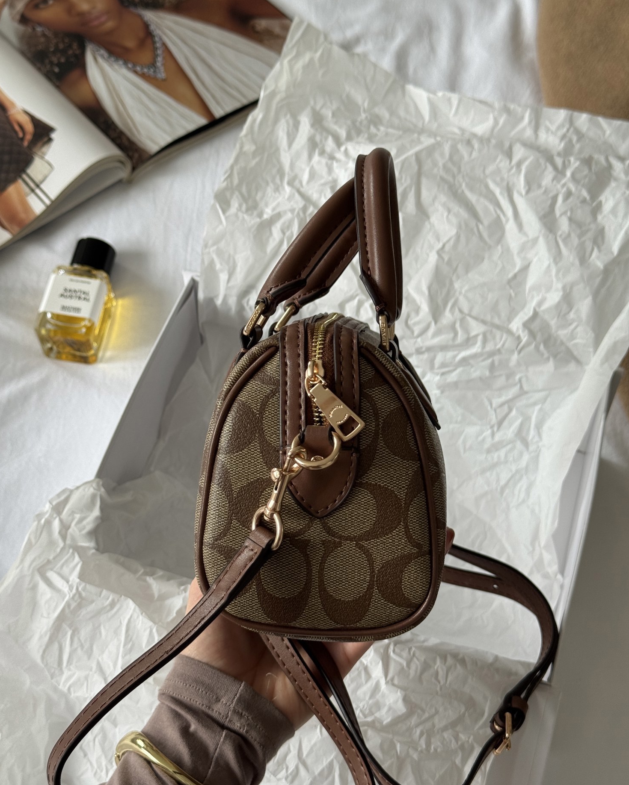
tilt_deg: -55.9
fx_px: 1187
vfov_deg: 36.6
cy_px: 412
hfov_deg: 29.7
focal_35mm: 51
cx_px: 319
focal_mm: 6.76
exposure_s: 1/121
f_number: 1.78
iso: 64
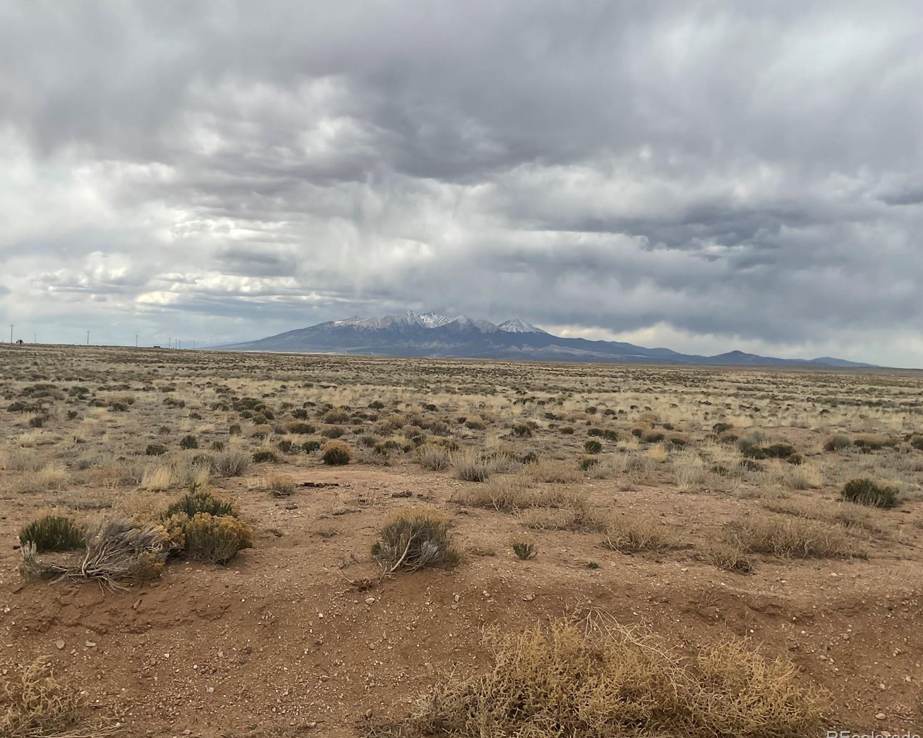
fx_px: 847
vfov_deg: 47.1
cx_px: 423
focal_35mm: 31
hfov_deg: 57.1
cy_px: 372
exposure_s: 1/2427
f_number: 1.8
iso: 16
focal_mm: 3
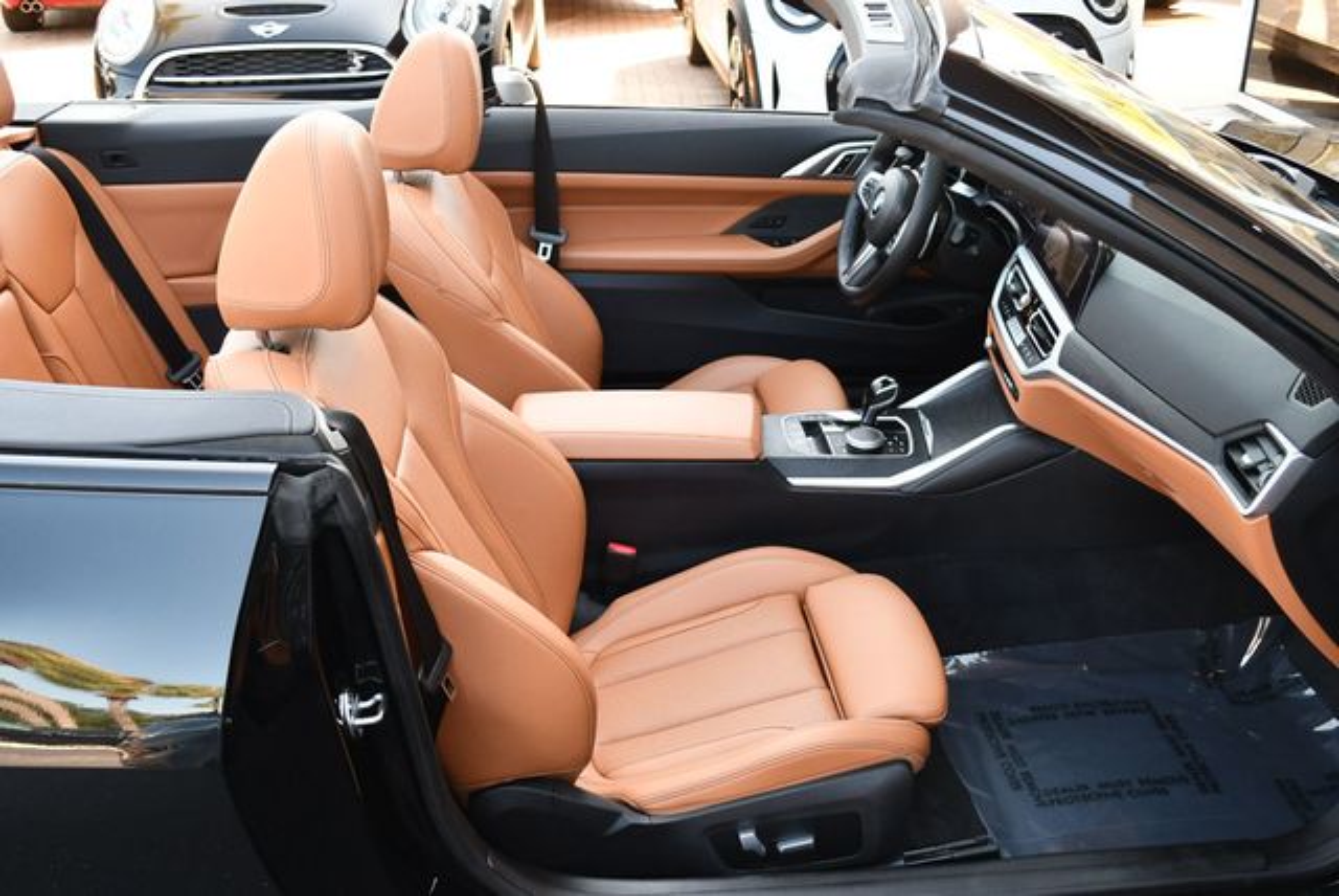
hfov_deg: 53.1
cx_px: 670
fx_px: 1340
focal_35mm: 36
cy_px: 448
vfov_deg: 36.9
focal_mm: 18
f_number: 3.5
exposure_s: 1/250
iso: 500
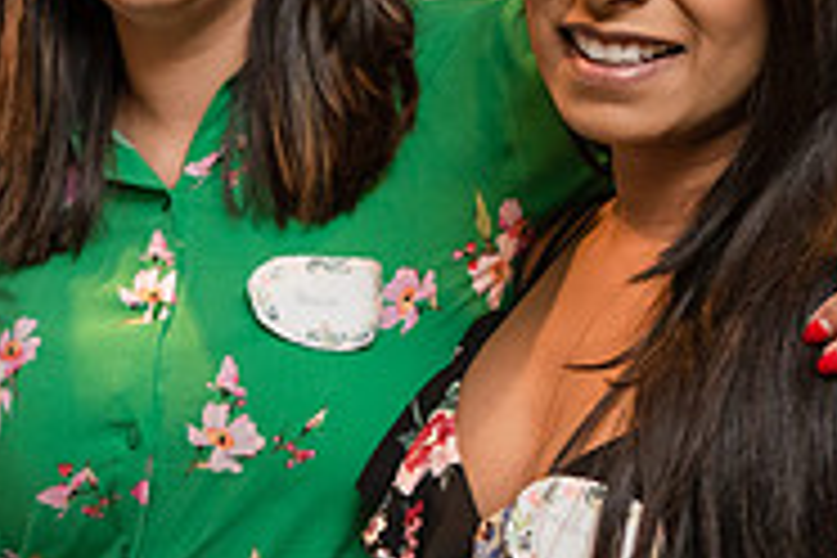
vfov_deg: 10.6
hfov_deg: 15.3
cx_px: -190
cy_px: 242
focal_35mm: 129
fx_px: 2999
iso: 2000
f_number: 4
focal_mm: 36
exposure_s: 1/160
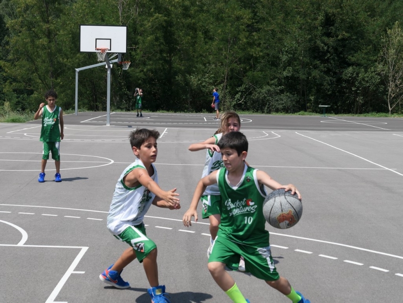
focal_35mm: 66
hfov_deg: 29.4
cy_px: 152
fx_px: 768
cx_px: 202
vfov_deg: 22.3
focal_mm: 22.1
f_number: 3.5
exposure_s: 1/1600
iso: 125
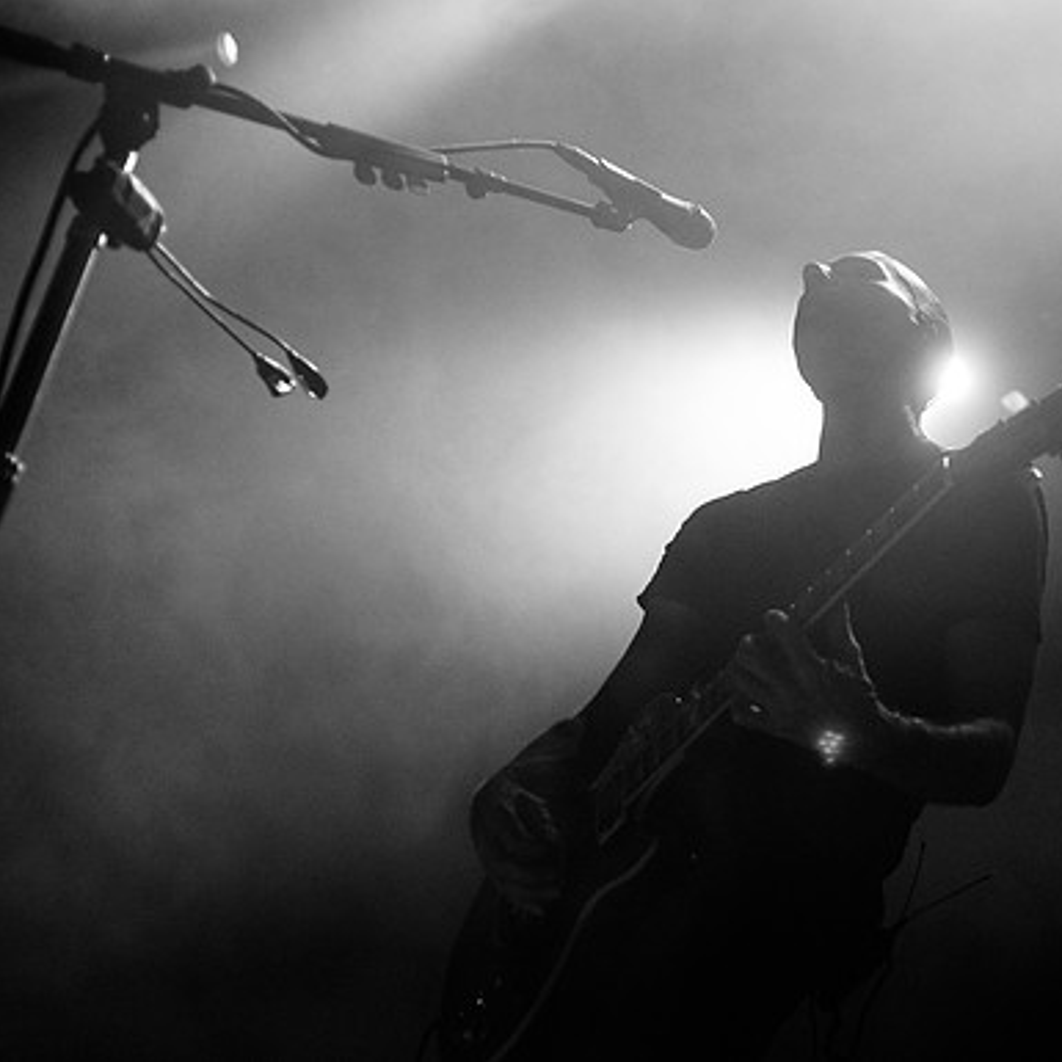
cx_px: 876
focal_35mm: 69
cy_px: 573
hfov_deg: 24.5
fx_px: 2395
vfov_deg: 25.0
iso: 3200
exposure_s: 1/160
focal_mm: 48
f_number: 3.2
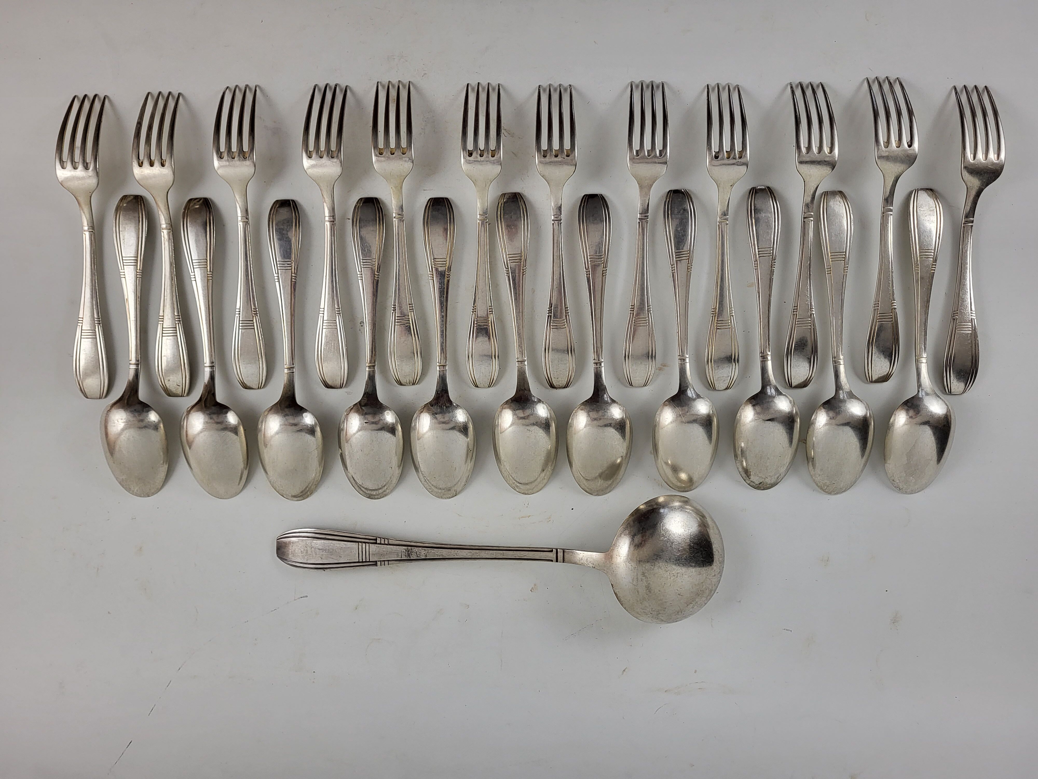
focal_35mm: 26
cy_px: 390
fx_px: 780
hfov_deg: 67.3
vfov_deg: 53.1
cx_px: 519
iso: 200
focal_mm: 5.4
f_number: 1.8
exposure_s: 1/100
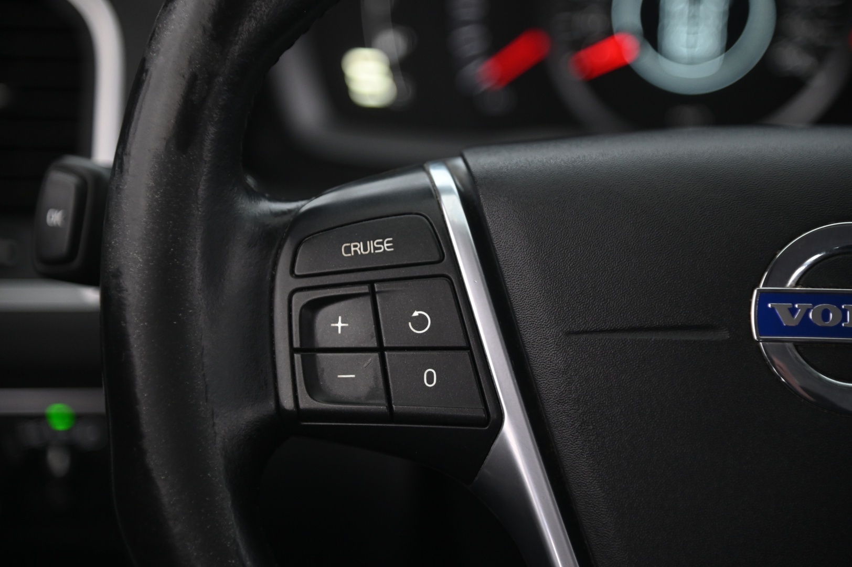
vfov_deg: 11.4
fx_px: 2838
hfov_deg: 17.1
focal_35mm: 120
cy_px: 284
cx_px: 426
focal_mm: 120
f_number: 4
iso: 2000
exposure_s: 1/15
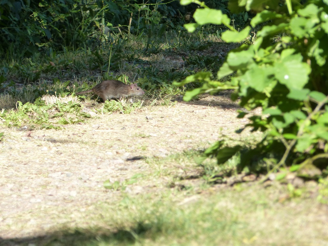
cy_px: 123
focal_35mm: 493
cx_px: 164
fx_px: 4671
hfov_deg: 4.0
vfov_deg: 3.0
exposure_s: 1/250
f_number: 4
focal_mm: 88.7
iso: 160
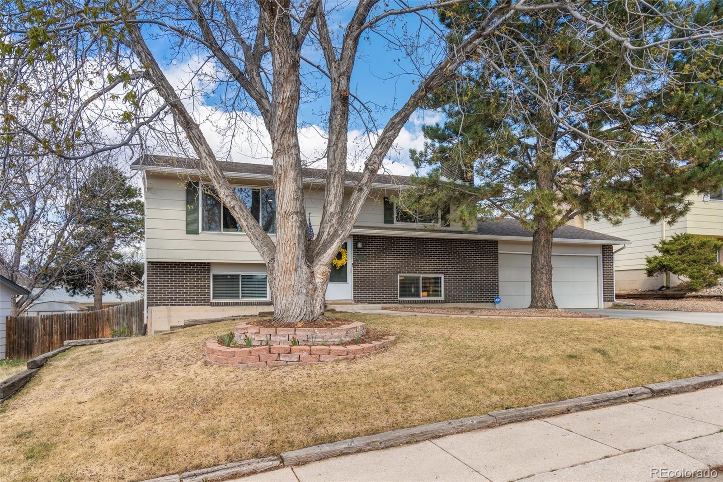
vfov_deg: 55.1
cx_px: 362
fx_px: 462
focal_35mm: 23
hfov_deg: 76.1
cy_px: 241
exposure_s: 1/125
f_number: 6.3
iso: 100
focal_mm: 23
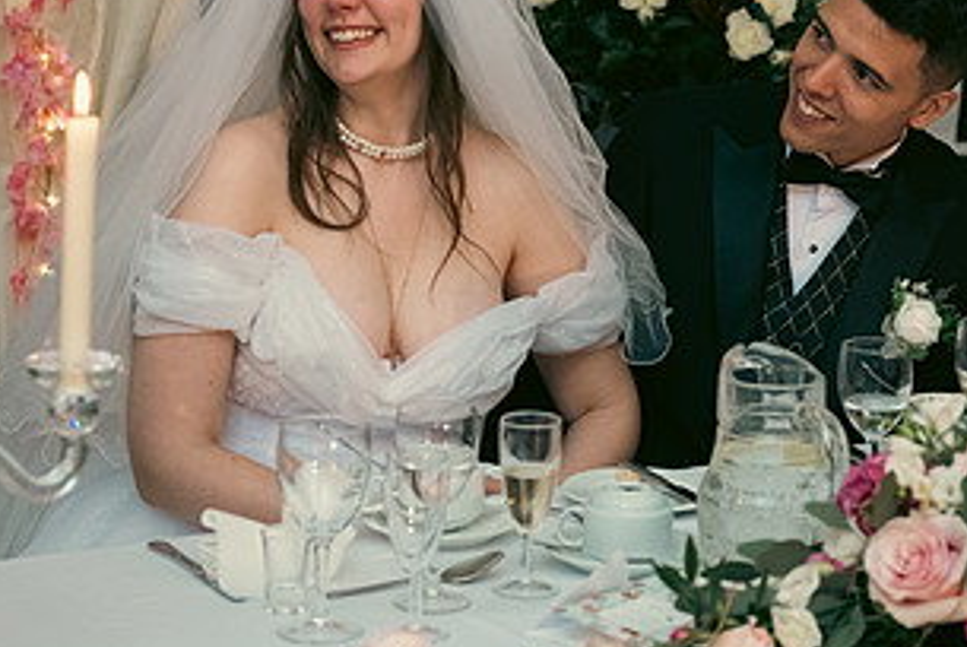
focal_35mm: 133
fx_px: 3576
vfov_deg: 10.3
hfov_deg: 15.4
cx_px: 647
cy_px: 84
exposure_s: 1/160
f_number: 3.5
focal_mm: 70
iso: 800
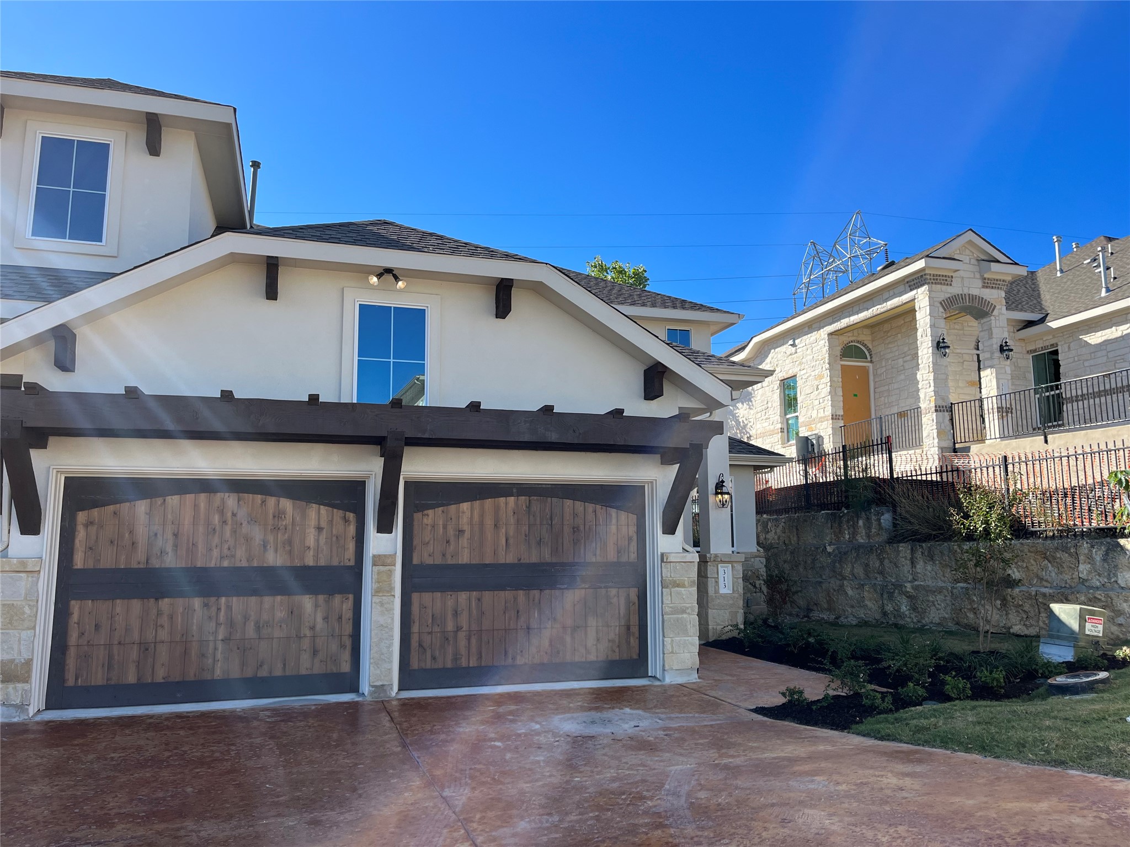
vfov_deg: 53.1
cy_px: 424
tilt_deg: +7.6
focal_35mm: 26
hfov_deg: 67.3
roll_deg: +1.1
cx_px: 565
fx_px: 849
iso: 50
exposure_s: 1/1992
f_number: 1.6
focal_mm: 5.1
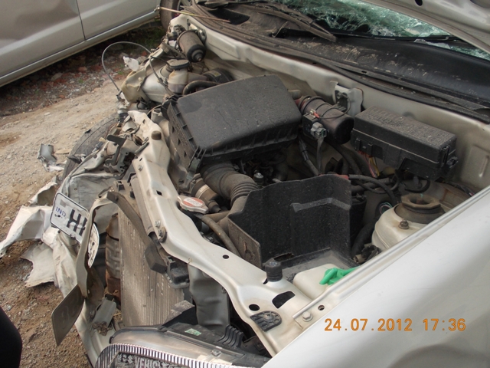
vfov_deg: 37.7
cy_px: 184
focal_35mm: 38
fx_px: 538
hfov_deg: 49.0
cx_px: 245
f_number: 3.1
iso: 80
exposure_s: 1/200
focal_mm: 5.3
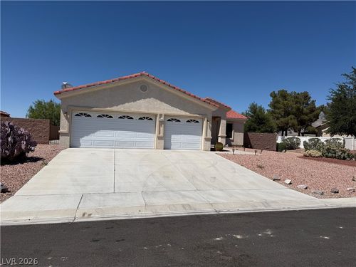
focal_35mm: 24
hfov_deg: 71.6
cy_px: 134
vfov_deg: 56.8
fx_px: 247
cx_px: 178
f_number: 1.78
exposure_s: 1/11905
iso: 80
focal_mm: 6.76
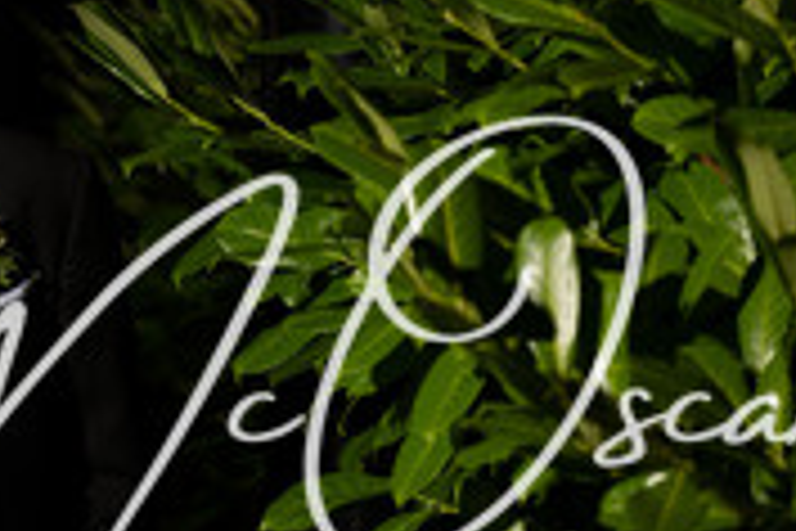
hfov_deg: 7.3
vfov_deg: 4.9
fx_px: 6235
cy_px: 173
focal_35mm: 282
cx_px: 0
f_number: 2.8
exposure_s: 1/250
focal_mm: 125
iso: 160
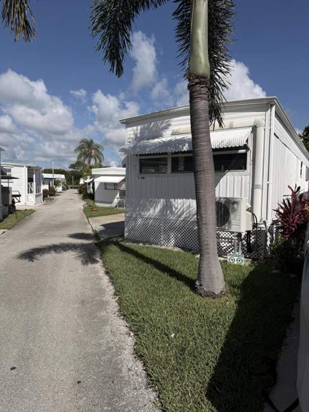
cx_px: 154
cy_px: 206
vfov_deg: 71.6
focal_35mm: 24
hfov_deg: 56.8
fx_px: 286
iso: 80
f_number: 1.78
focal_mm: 6.76
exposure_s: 1/9091
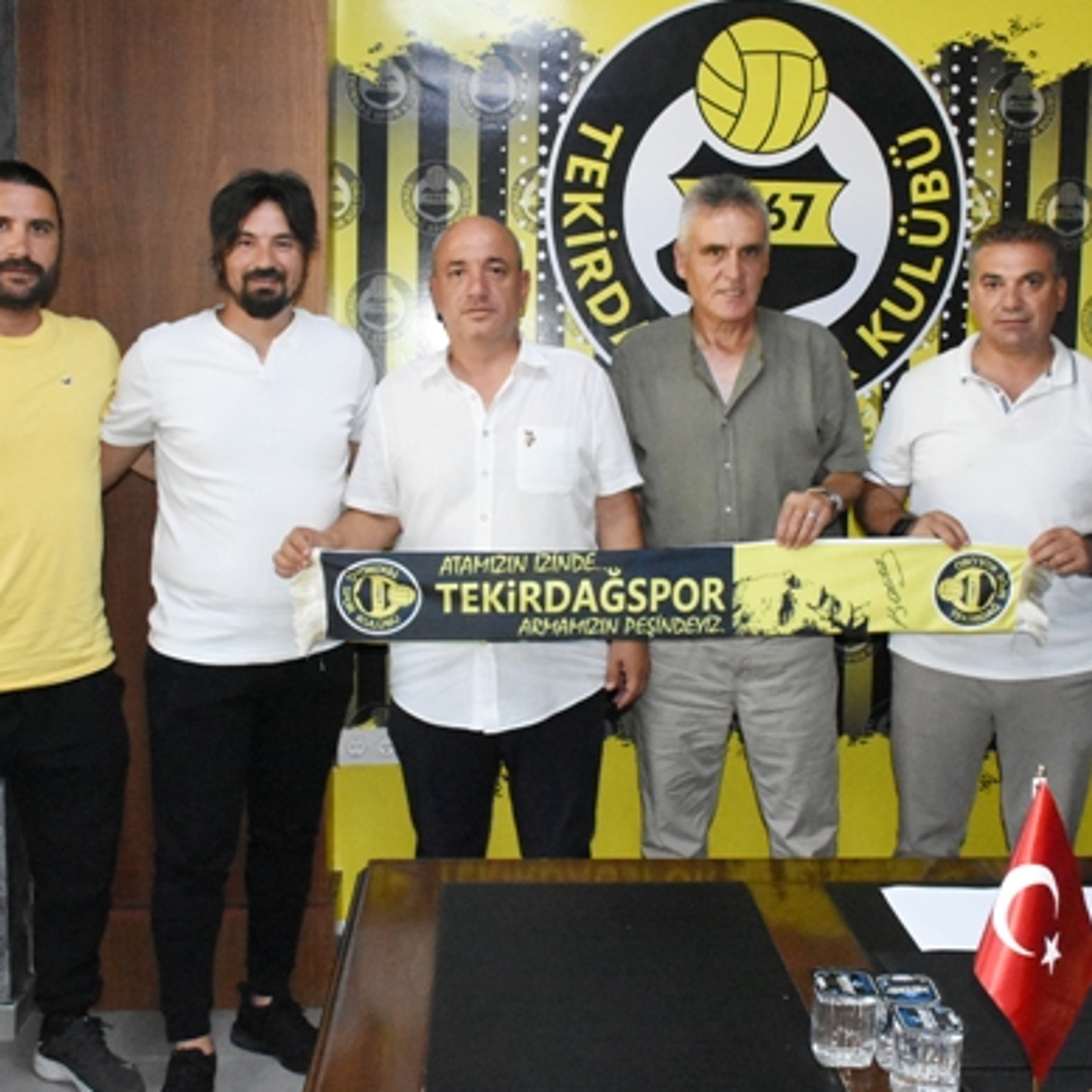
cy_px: 498
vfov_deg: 40.0
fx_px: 1499
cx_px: 590
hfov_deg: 40.0
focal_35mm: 42
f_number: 9
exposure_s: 1/125
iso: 10000
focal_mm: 20
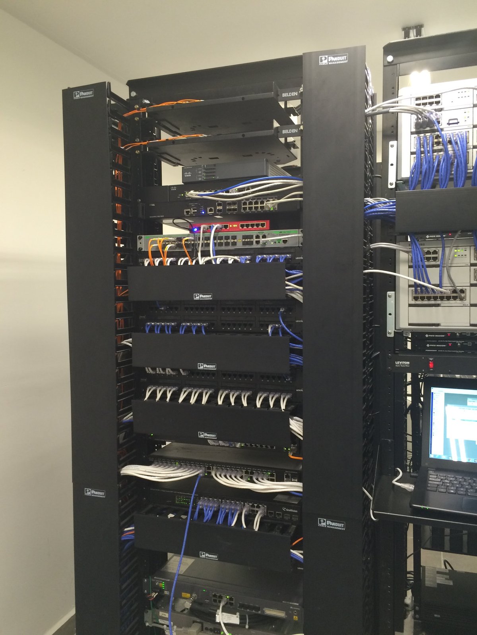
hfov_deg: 48.2
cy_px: 318
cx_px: 238
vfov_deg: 61.7
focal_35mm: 29
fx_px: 533
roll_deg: +1.9
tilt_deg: -3.4
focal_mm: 4.15
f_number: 2.2
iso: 125
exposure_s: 1/30
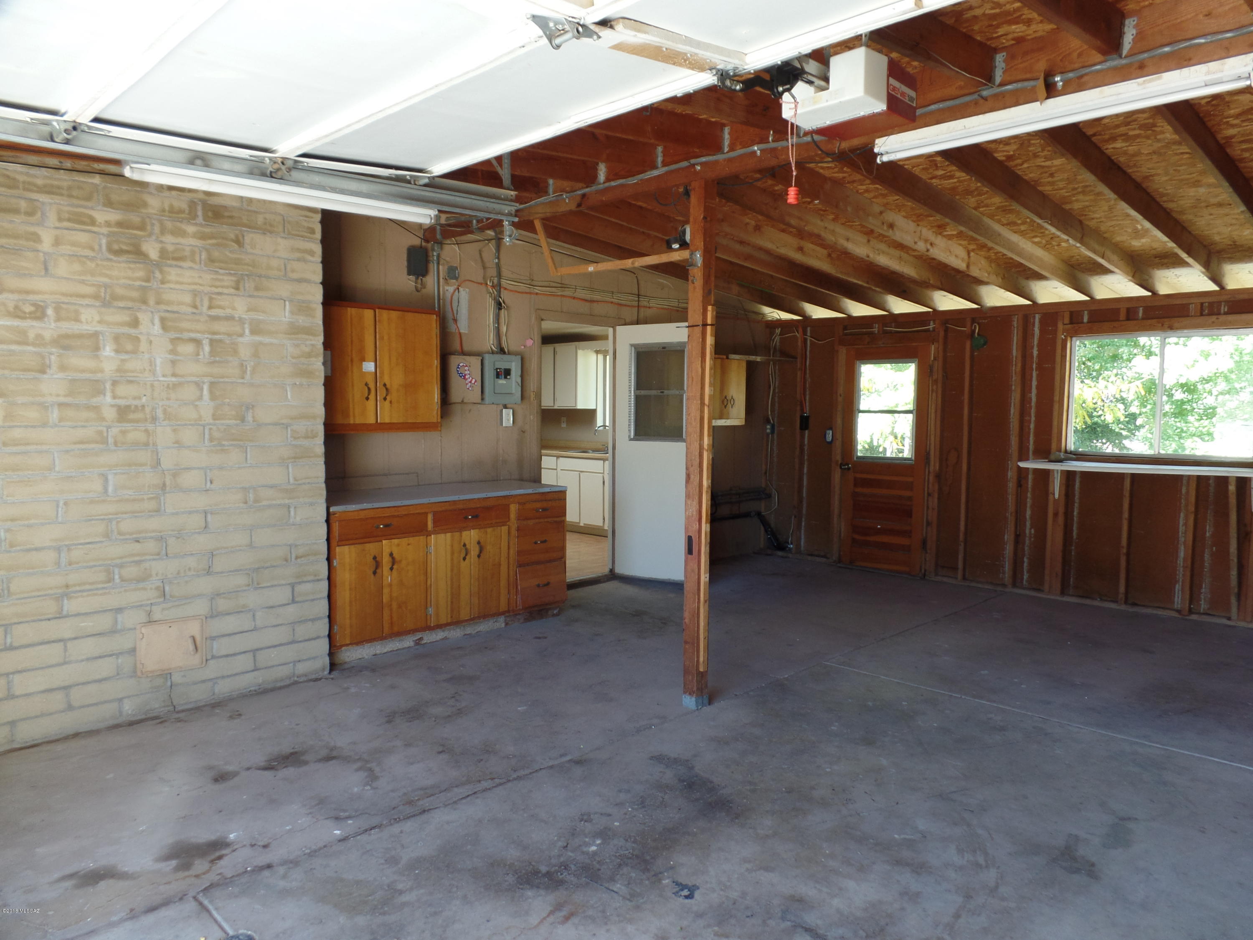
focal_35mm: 23
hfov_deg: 73.9
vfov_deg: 58.9
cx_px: 626
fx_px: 833
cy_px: 470
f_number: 2.8
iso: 80
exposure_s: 1/30
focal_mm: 4.1
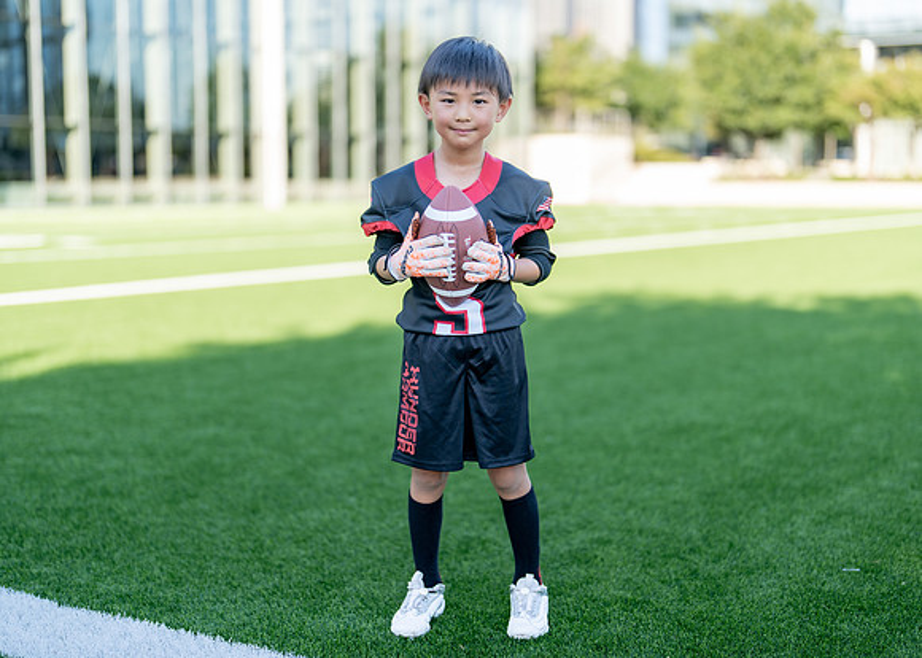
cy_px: 340
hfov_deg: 35.2
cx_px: 466
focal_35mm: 55
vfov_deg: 25.5
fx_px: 1451
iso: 100
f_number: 1.2
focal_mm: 50
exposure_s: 1/1250
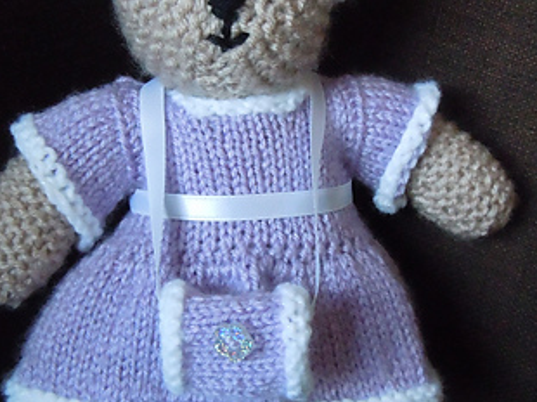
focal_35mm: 62
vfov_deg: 23.6
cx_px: 248
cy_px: 180
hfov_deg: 31.2
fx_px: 961
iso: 800
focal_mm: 5.4
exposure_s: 1/6
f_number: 3.5
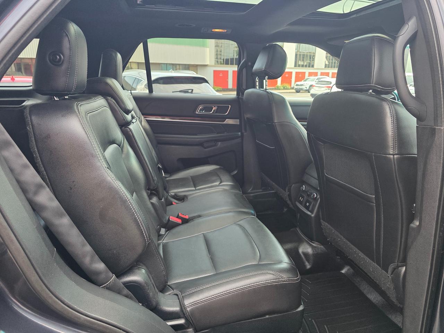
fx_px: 295
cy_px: 166
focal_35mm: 23
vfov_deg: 58.9
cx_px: 222
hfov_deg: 73.9
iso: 200
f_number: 1.7
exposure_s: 1/180
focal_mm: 6.3
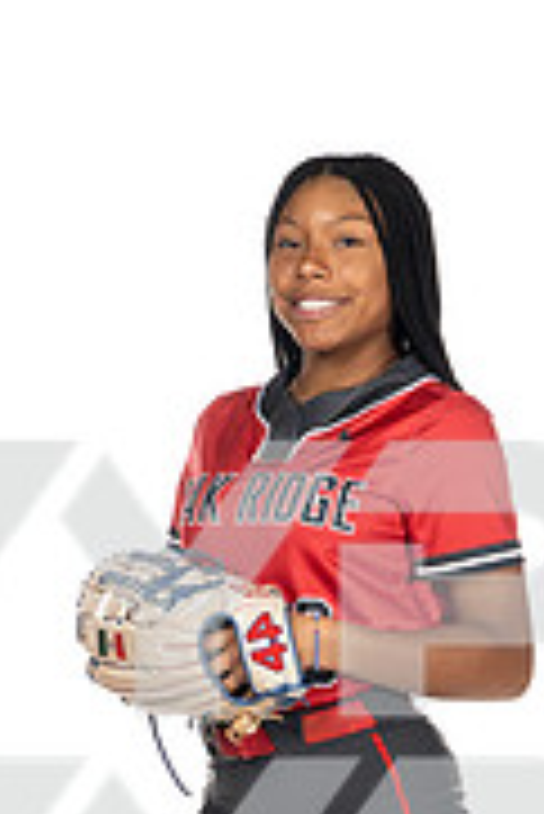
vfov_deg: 16.0
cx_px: 297
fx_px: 2805
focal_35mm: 124
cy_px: 899
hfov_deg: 11.1
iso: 400
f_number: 6.3
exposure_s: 1/250
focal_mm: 50
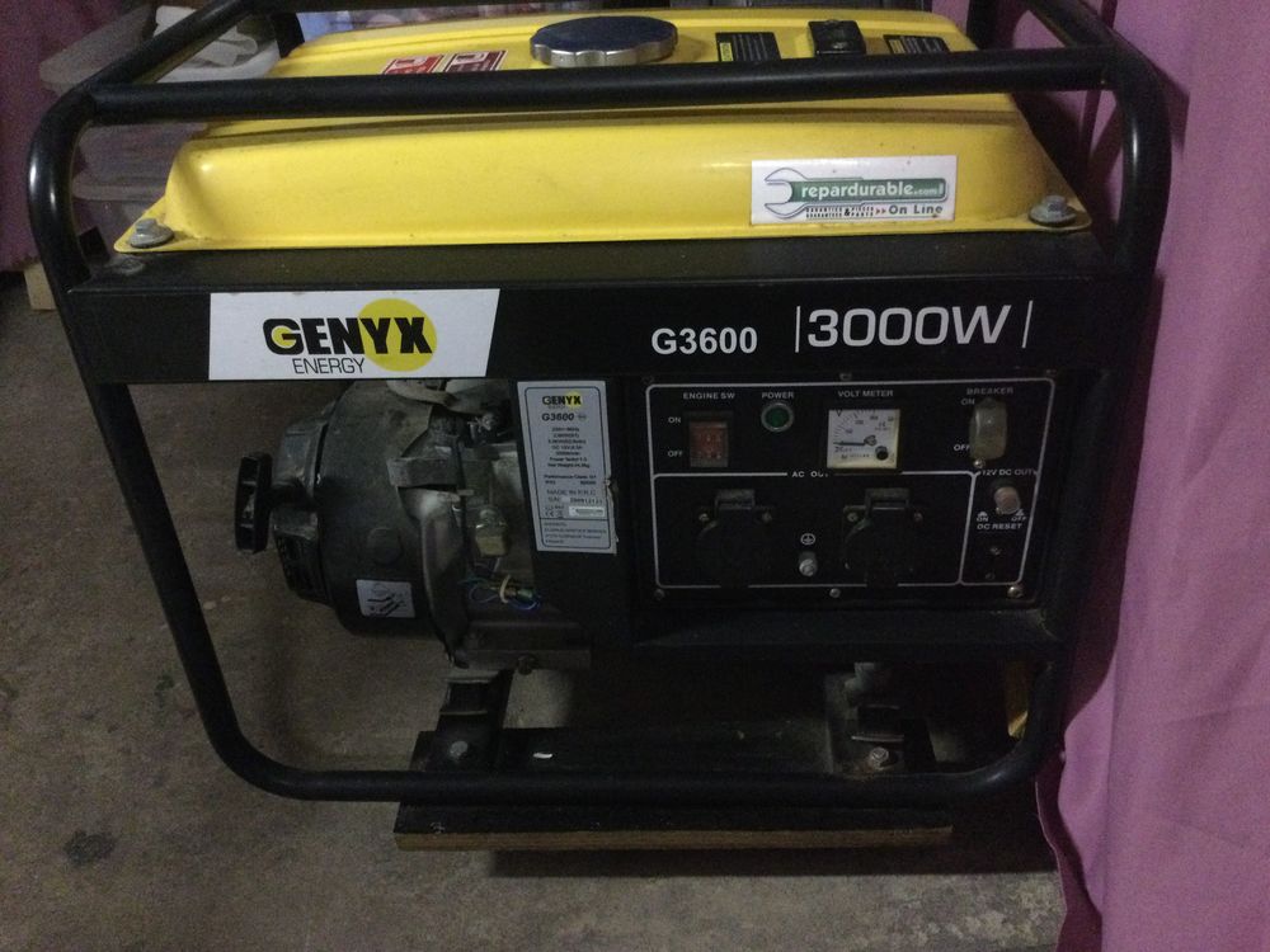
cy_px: 476
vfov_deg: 45.4
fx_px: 1137
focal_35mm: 31
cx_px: 635
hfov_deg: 58.4
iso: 500
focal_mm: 3.3
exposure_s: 1/17
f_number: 2.4
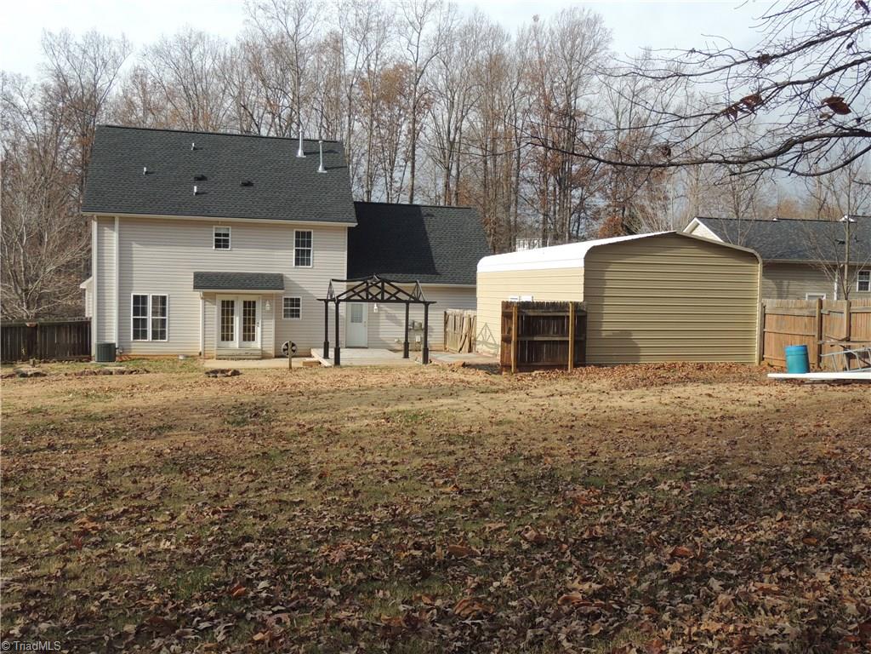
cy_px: 327
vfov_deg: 42.9
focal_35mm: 33
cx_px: 436
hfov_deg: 55.4
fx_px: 830
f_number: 3.2
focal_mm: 5.8
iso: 100
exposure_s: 1/1000
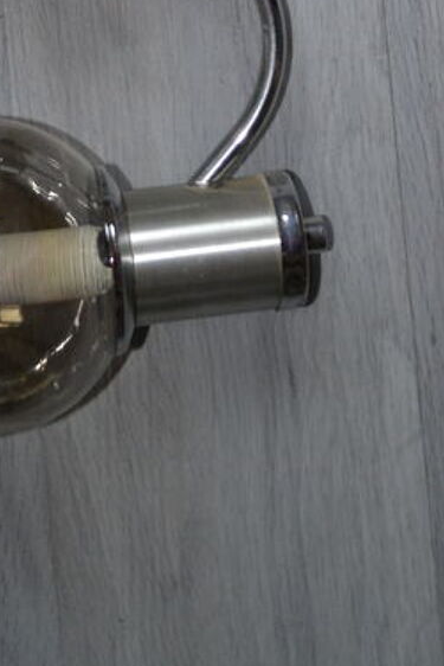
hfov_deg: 15.5
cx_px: 128
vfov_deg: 21.0
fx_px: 1627
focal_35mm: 88
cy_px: -204
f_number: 3.8
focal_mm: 22
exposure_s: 1/60
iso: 560
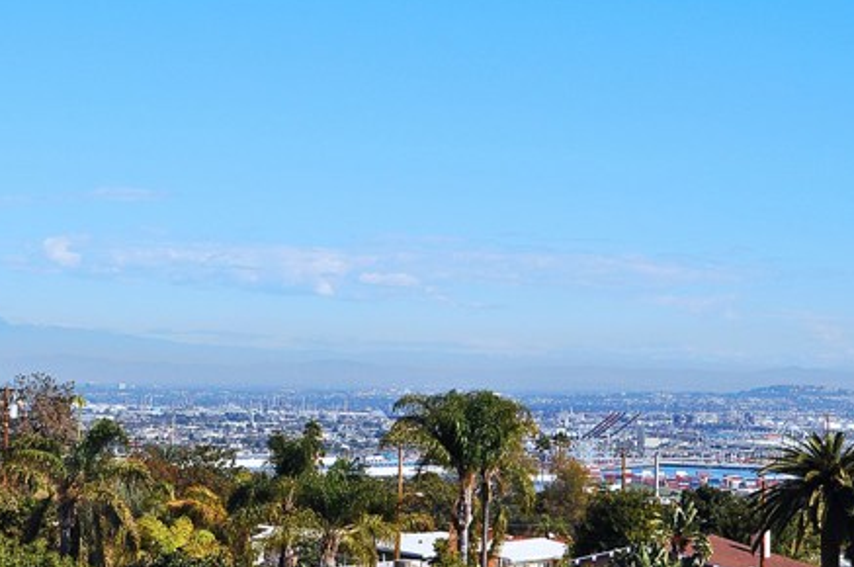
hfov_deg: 17.0
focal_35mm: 121
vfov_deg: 11.3
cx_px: 344
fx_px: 2860
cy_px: 263
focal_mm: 55
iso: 280
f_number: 14
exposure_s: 1/500
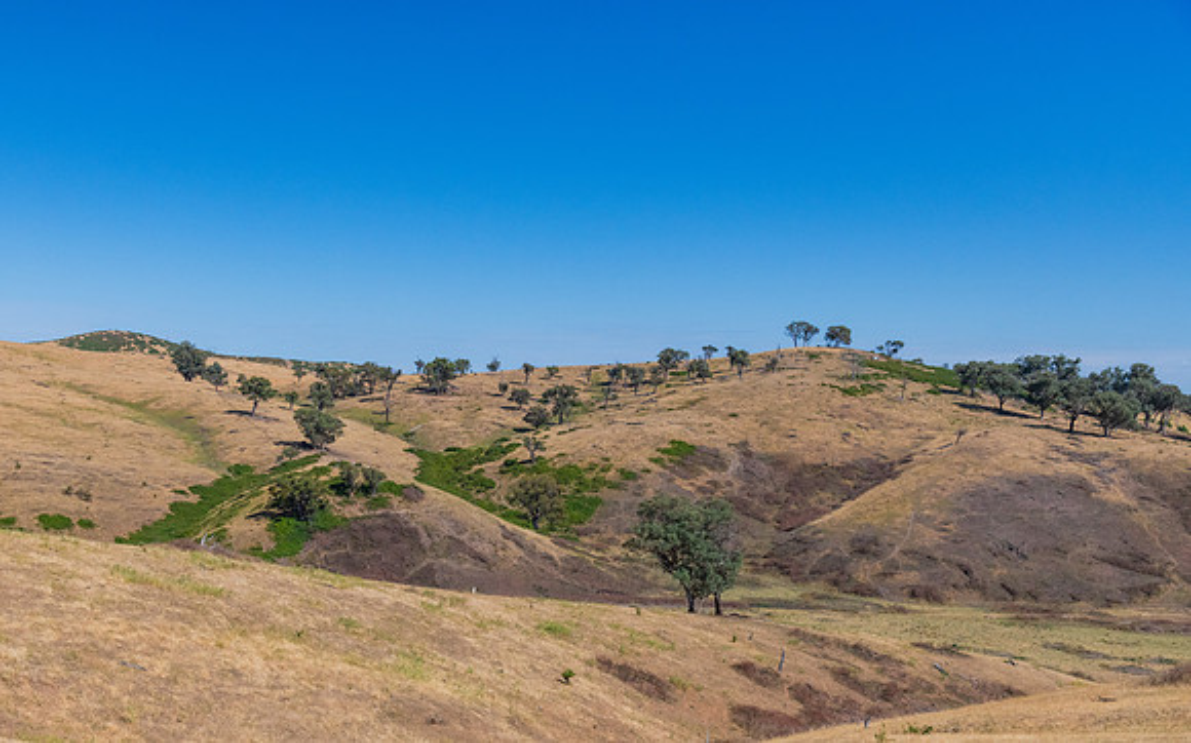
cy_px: 438
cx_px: 547
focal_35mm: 43
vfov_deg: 29.9
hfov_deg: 46.4
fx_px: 1388
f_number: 6.3
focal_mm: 38
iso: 800
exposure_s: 1/8000
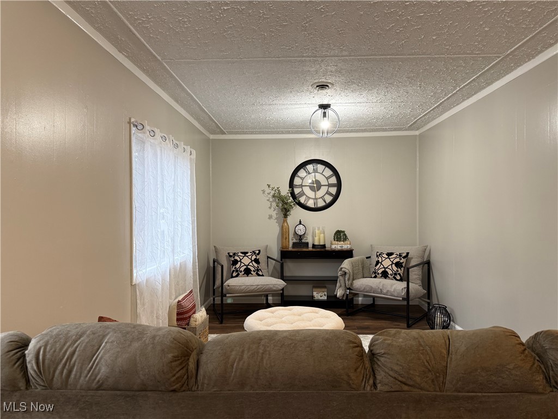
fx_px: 387
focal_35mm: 24
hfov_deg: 71.6
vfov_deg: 56.8
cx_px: 279
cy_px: 210
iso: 200
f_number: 1.78
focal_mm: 6.76
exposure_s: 1/60
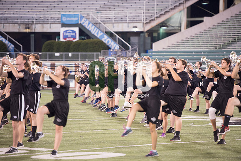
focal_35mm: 185
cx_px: 120
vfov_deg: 7.4
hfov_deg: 11.1
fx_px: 1239
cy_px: 80
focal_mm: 185
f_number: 2.8
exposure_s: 1/320
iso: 1000
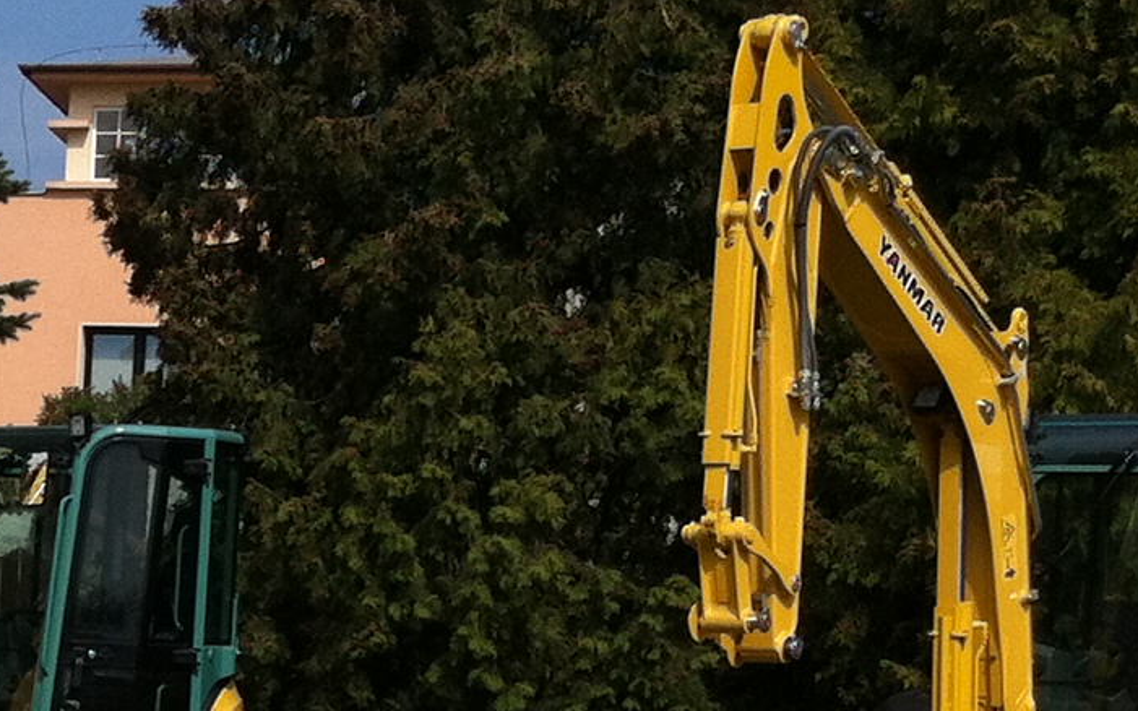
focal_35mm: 137
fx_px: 4249
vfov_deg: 9.4
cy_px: 971
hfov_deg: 14.5
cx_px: -386
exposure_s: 1/2011
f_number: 2.8
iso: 80
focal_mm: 3.85
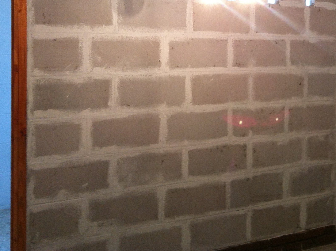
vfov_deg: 25.2
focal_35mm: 57
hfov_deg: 33.2
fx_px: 552
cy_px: 56
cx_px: 248
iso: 80
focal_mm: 3.85
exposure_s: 1/20
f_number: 2.8
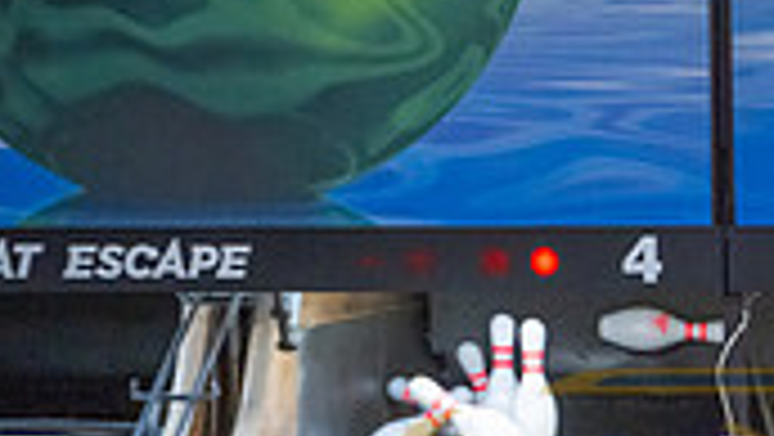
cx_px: 630
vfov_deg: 2.2
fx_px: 11233
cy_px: 656
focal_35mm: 547
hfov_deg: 3.9
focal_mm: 200
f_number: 2.8
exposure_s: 1/1000
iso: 4000
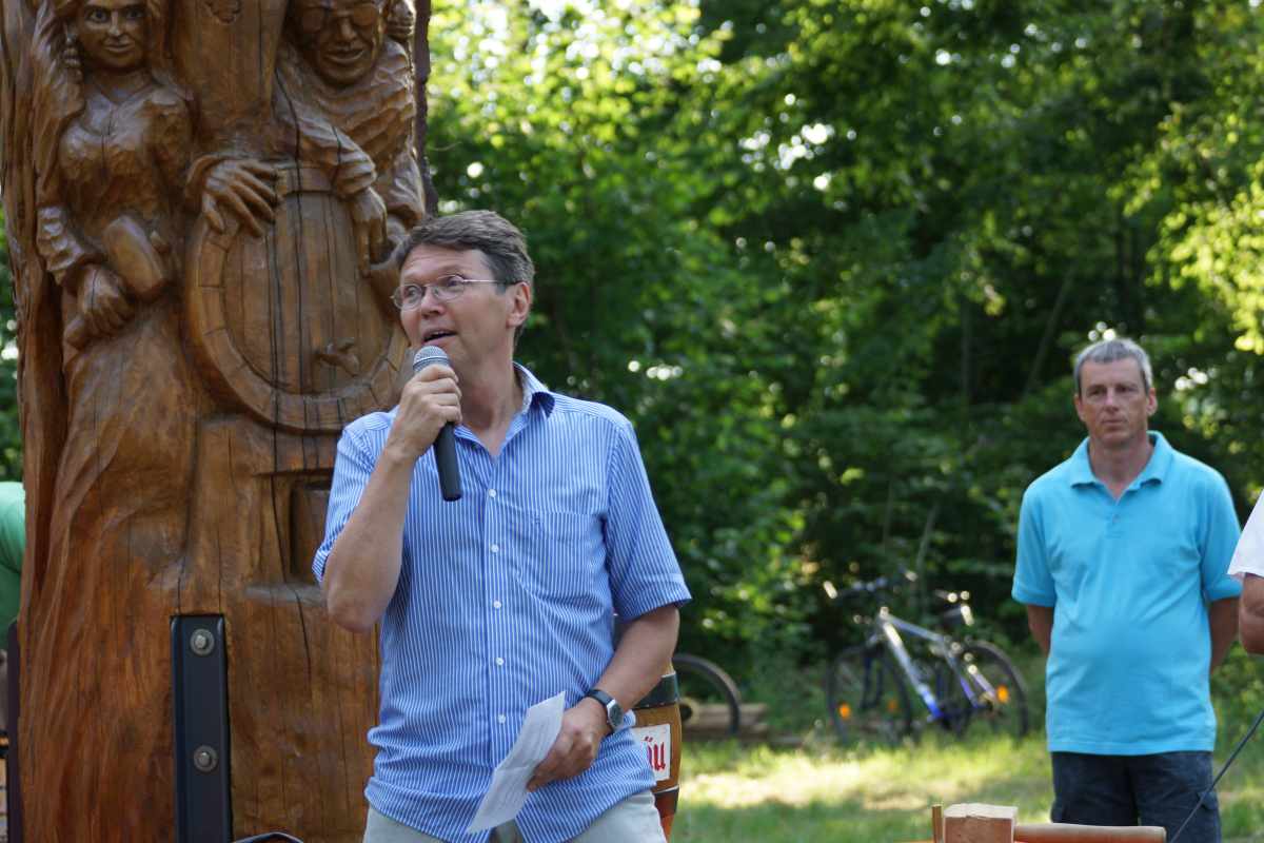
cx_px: 632
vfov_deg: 11.4
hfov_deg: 17.1
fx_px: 4213
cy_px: 422
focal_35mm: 120
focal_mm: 80
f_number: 4
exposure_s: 1/125
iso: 200
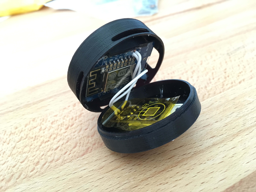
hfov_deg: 61.7
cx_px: 128
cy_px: 96
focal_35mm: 29
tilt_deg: -34.1
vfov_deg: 48.2
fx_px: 214
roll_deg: +10.3
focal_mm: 4.15
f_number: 2.2
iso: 200
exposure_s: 1/25
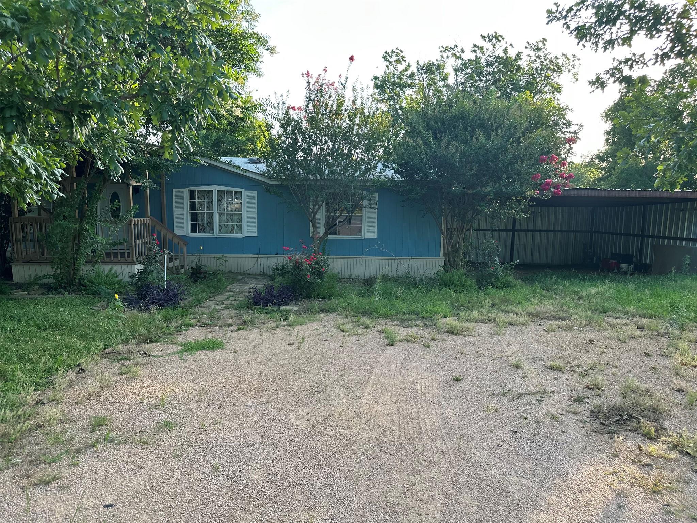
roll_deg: -1.6
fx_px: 483
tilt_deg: -7.1
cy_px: 262
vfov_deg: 56.8
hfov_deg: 71.6
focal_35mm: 24
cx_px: 348
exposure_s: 1/280
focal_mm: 6.86
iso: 80
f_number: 1.78
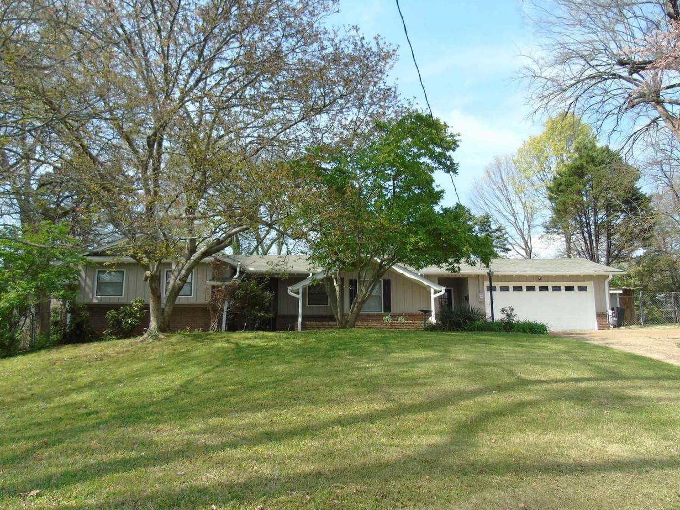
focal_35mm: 26
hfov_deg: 67.3
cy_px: 262
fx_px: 511
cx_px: 342
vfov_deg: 53.0
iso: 80
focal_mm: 4.4
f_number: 3.4
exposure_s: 1/400
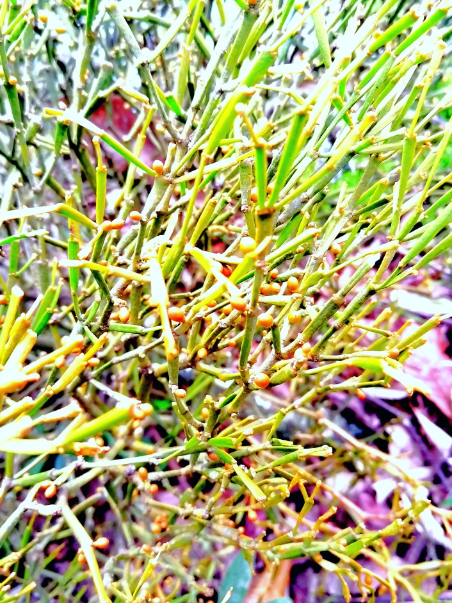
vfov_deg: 54.0
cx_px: 227
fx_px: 592
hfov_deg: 41.8
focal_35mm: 34
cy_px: 303
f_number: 1.9
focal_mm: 4.95
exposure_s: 1/50
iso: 623
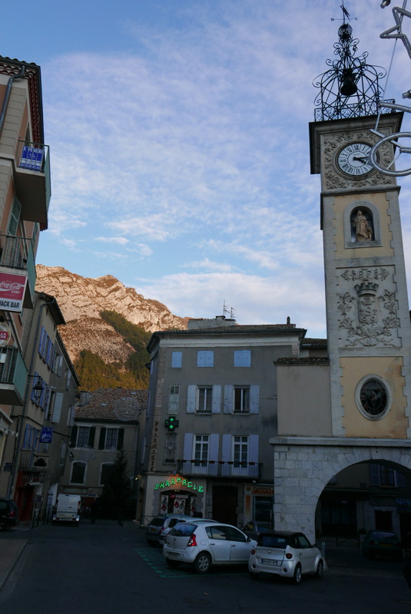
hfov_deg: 45.0
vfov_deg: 63.6
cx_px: 206
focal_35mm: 29
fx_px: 496
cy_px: 307
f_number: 5.6
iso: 200
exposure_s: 1/250
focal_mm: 13
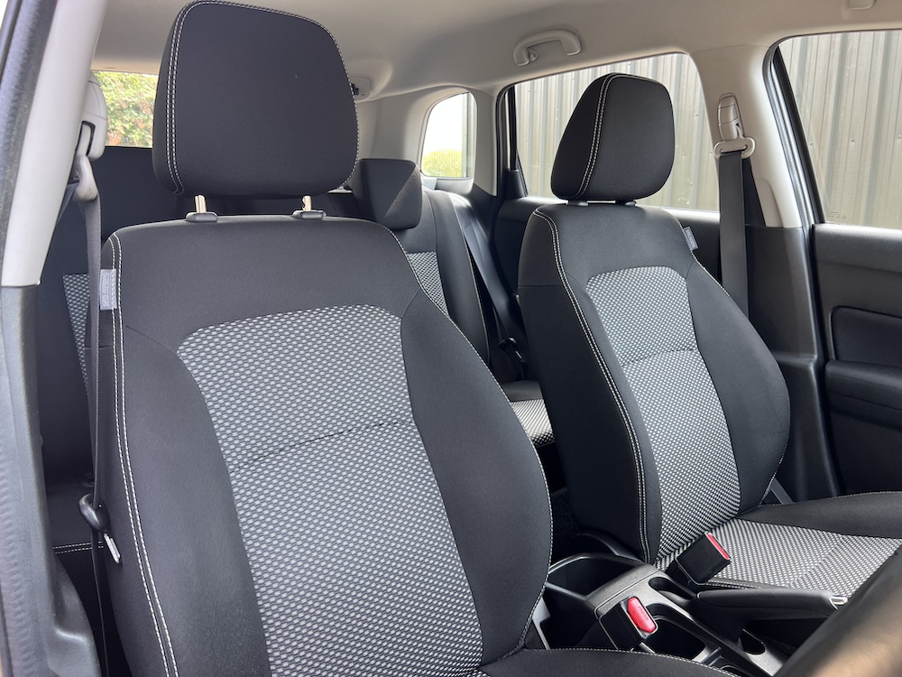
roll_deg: +1.2
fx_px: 677
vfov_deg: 53.1
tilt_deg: -11.1
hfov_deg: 67.3
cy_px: 338
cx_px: 451
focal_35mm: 26
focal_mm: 5.7
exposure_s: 1/121
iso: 80
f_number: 1.5
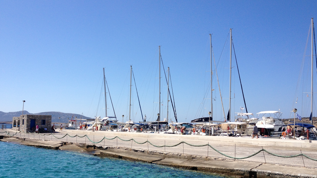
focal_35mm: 39
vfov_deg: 30.3
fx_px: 328
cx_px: 161
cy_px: 111
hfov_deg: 51.6
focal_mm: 4.28
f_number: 2.4
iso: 50
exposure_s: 1/2404
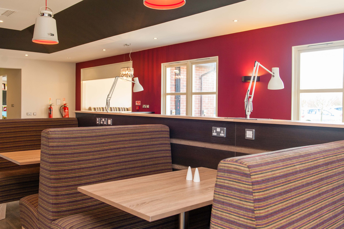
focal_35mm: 31
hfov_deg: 60.3
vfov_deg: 42.3
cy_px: 114
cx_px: 172
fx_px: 296
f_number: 4
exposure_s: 1/50
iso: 500
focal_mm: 31
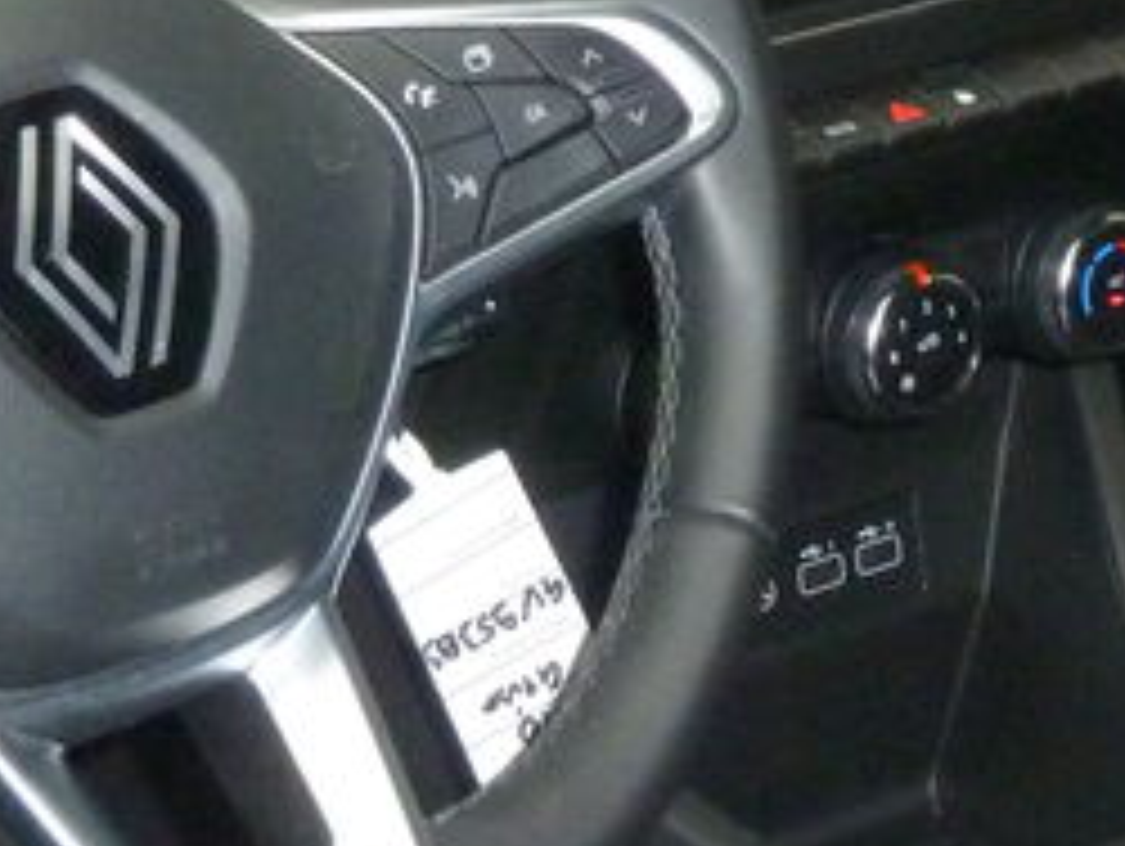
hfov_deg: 17.0
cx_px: 549
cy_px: 626
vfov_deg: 12.8
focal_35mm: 116
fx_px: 3774
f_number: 3.4
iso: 400
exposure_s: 1/30
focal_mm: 4.7
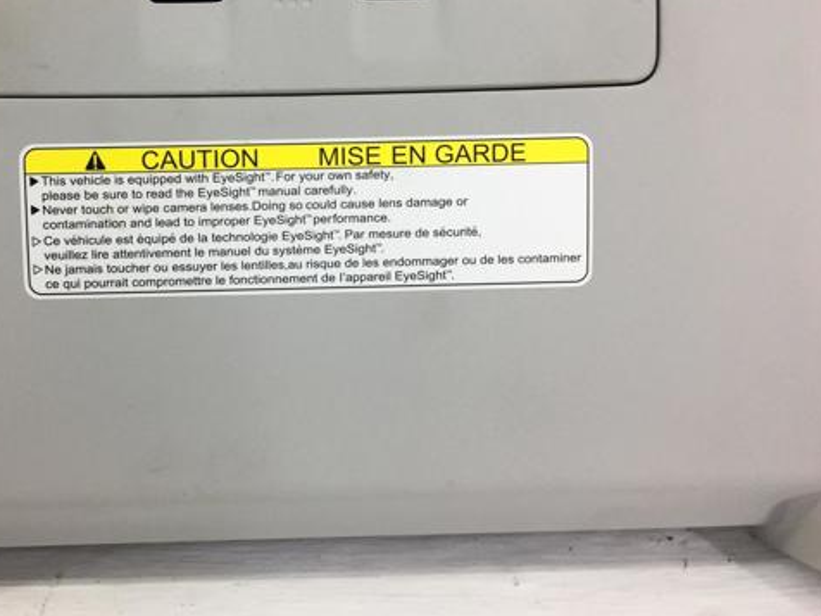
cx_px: 307
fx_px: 925
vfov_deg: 36.6
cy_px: 231
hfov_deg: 47.4
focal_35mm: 39
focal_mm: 4.15
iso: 40
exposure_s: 1/100
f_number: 2.2
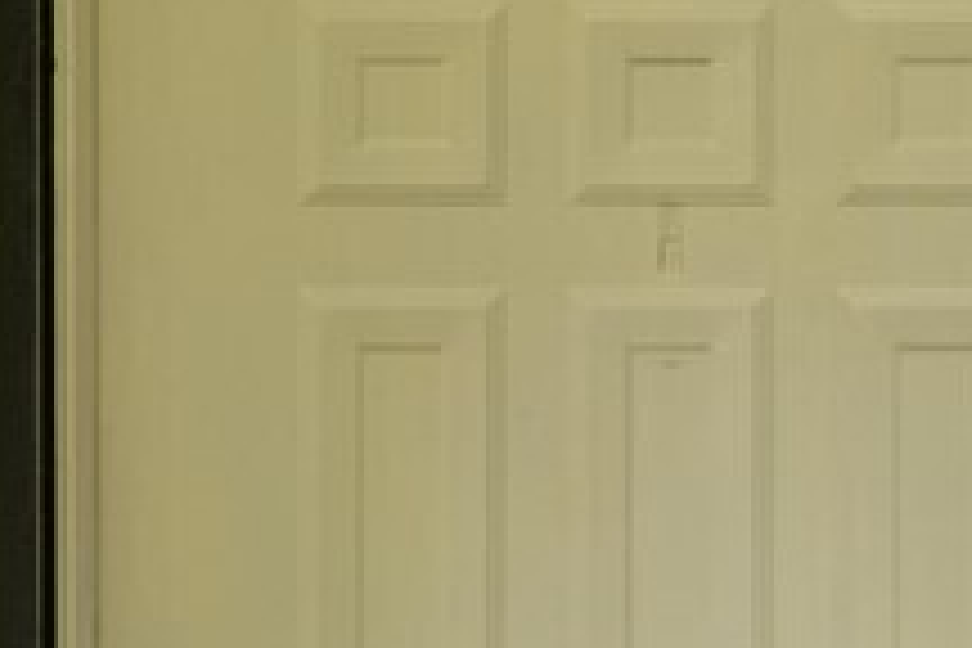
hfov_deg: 12.0
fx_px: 4455
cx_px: 1343
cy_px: 718
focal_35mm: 165
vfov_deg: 8.3
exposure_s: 1/40
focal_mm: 21
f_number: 7.1
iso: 100
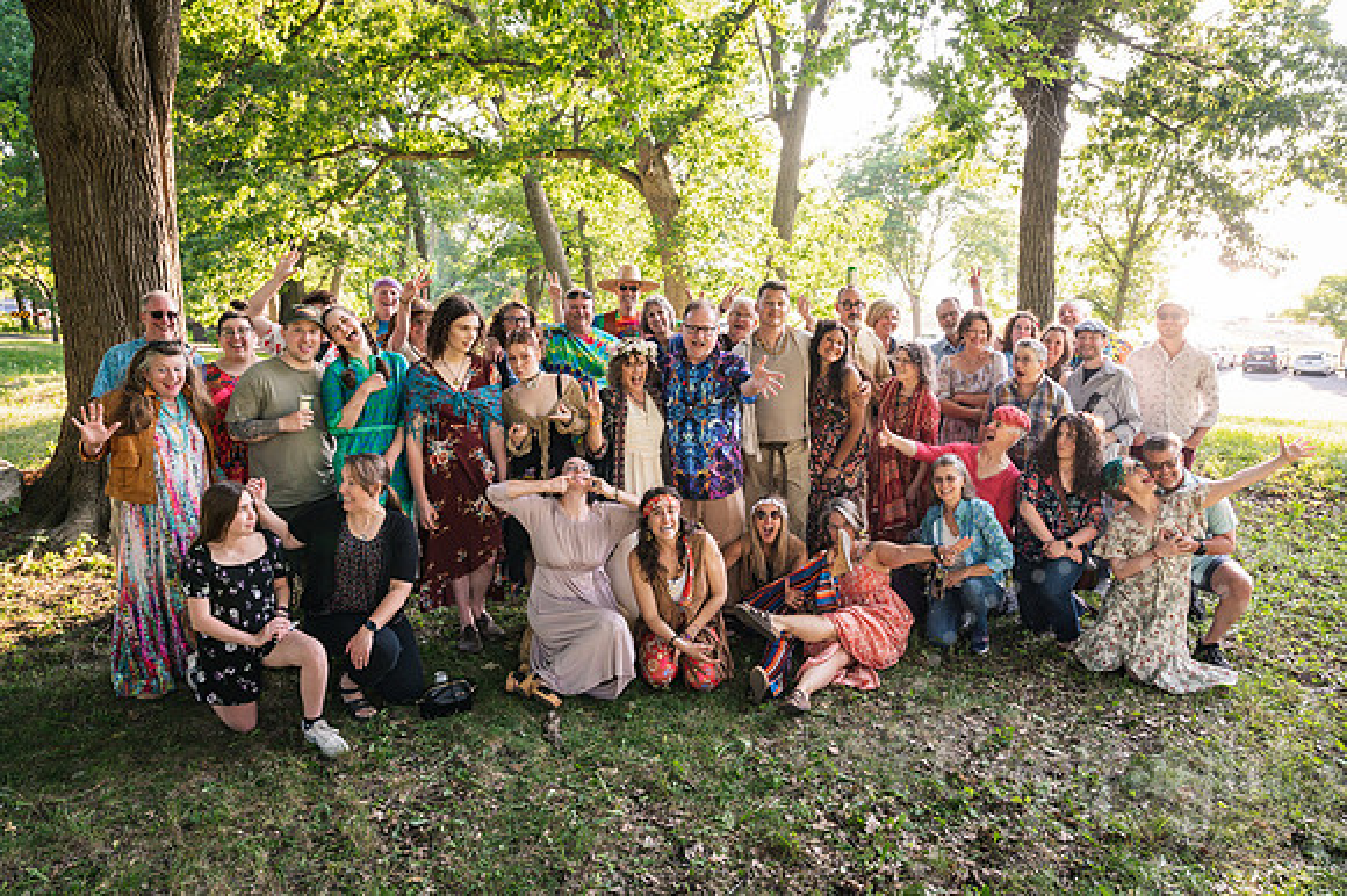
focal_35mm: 26
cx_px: 674
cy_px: 448
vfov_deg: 49.5
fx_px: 972
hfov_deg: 69.4
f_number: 5.6
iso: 800
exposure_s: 1/250
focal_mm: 26
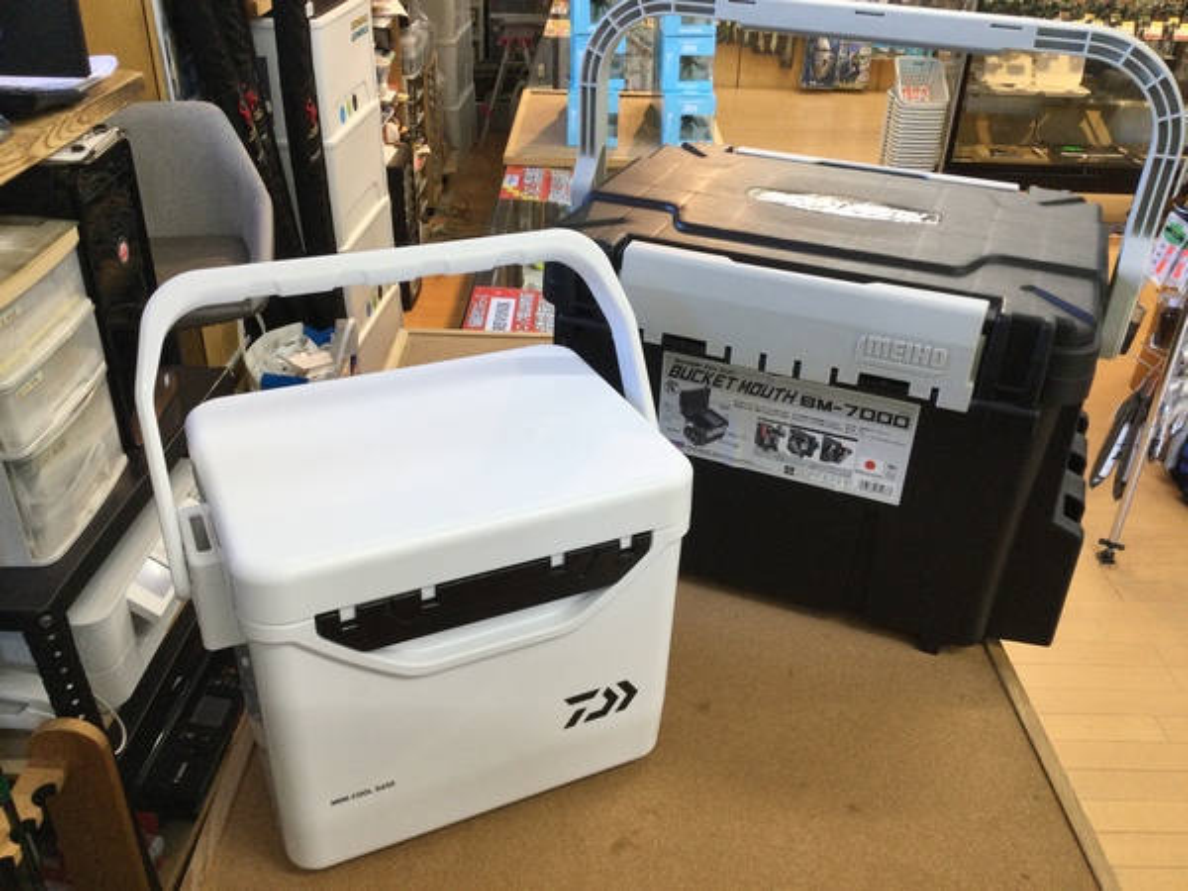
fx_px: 1064
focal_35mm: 31
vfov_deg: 45.4
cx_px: 594
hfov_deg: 58.4
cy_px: 446
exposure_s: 1/33
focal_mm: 3.3
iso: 40
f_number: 2.4
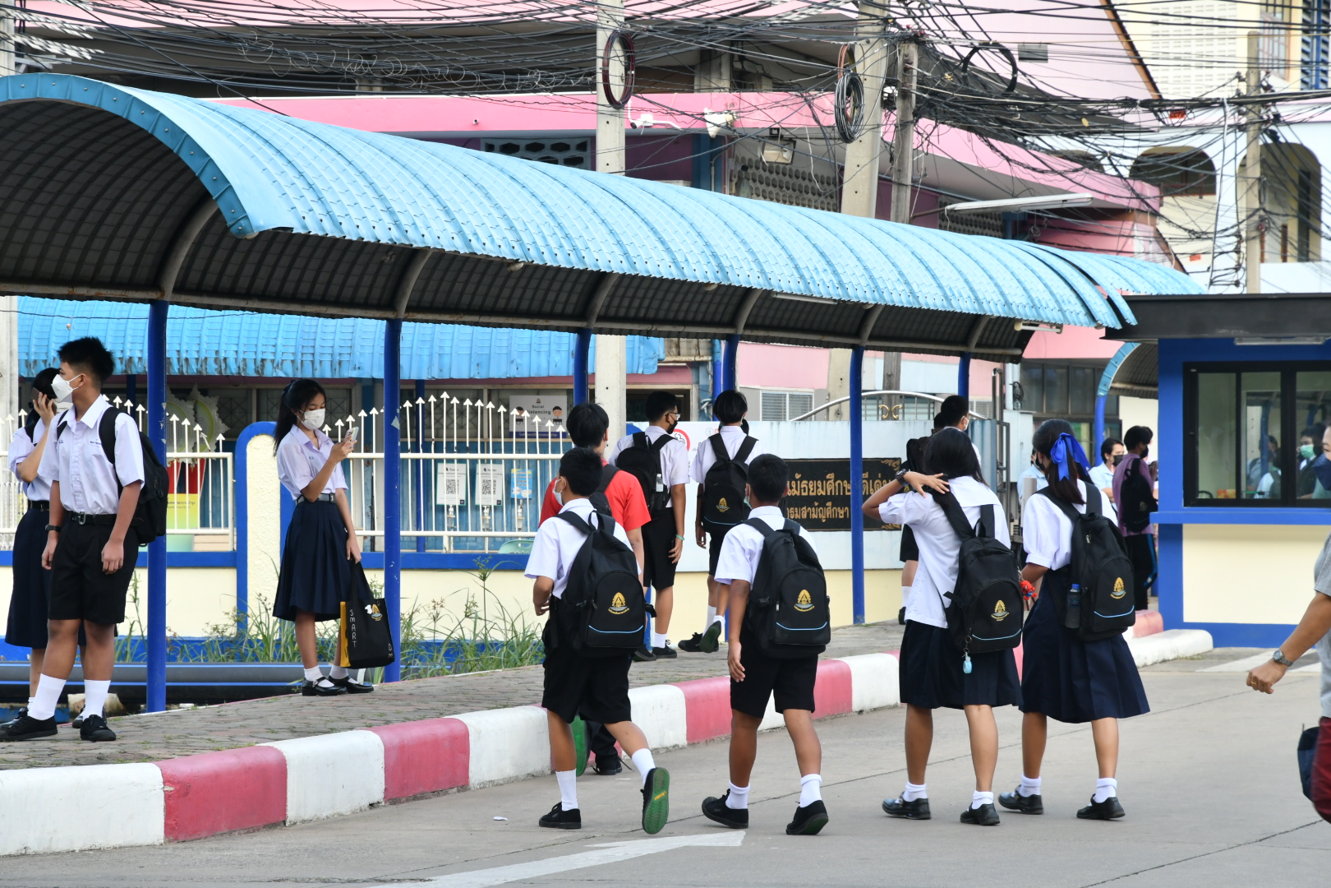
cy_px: 444
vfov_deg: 11.4
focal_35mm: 120
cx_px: 666
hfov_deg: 17.1
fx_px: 4436
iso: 500
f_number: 7.1
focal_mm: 80
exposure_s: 1/200
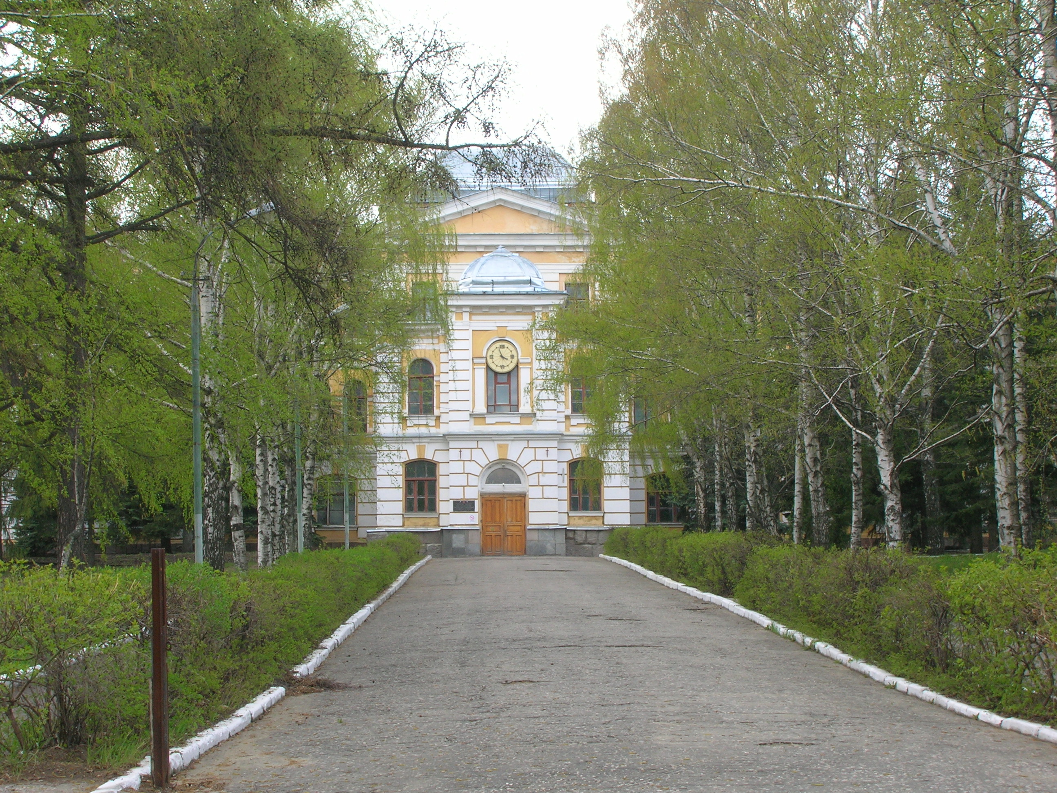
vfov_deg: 22.3
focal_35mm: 66
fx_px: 2015
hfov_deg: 29.4
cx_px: 528
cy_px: 396
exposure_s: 1/31.8
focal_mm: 11
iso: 50
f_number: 6.4
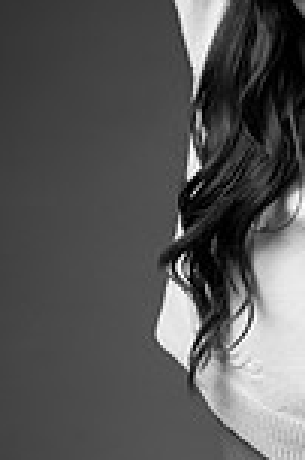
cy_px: 306
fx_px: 2305
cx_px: 426
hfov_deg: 7.5
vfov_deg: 11.4
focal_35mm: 181
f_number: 3.2
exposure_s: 1/400
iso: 3200
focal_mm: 61
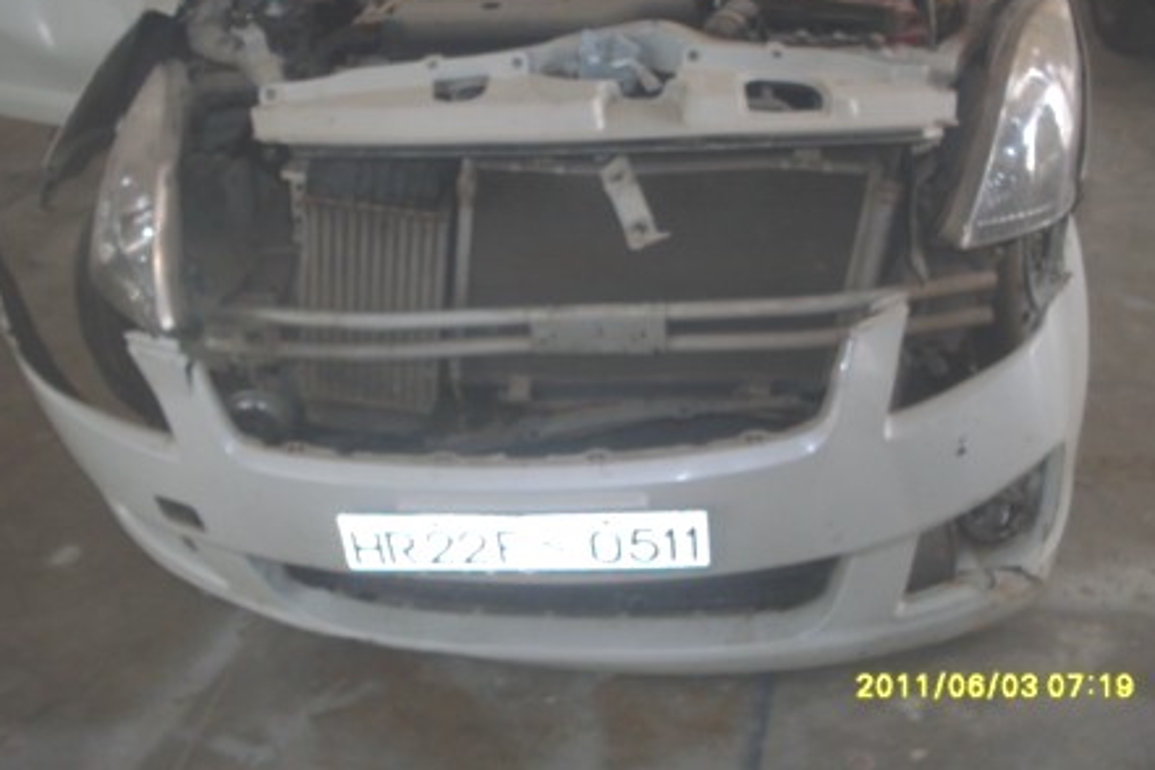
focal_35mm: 43
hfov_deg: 45.4
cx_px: 581
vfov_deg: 31.1
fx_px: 1379
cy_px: 306
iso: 100
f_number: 2.8
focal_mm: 6.3
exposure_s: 1/45
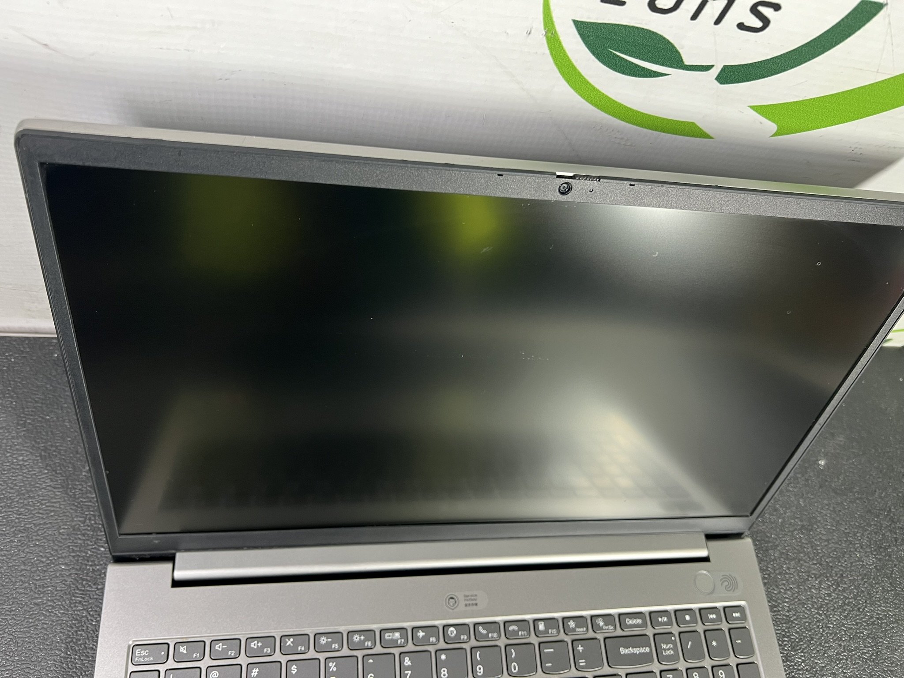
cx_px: 452
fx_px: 679
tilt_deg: -60.5
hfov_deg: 67.3
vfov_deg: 53.1
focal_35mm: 26
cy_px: 339
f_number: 1.5
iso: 125
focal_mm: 5.7
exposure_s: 1/95
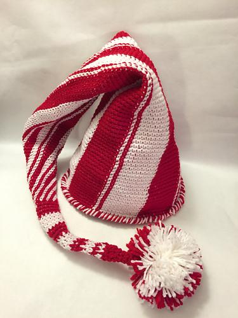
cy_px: 159
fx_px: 266
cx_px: 119
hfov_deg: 48.2
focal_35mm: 29
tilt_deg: -53.7
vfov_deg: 61.7
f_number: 2.2
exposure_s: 1/4
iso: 100
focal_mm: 4.15
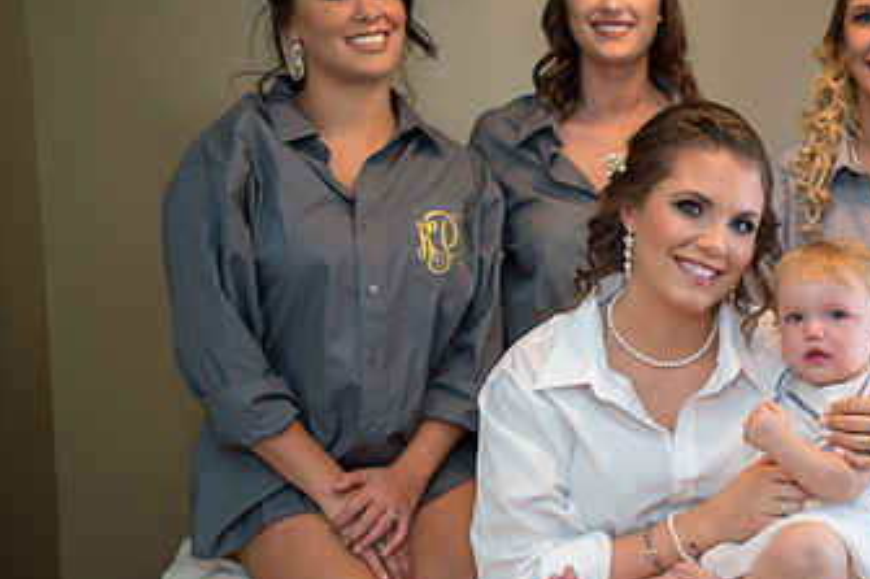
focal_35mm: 52
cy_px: 330
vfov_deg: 25.9
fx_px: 1256
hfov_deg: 37.2
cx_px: 662
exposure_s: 1/100
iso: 1250
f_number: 2.8
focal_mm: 30
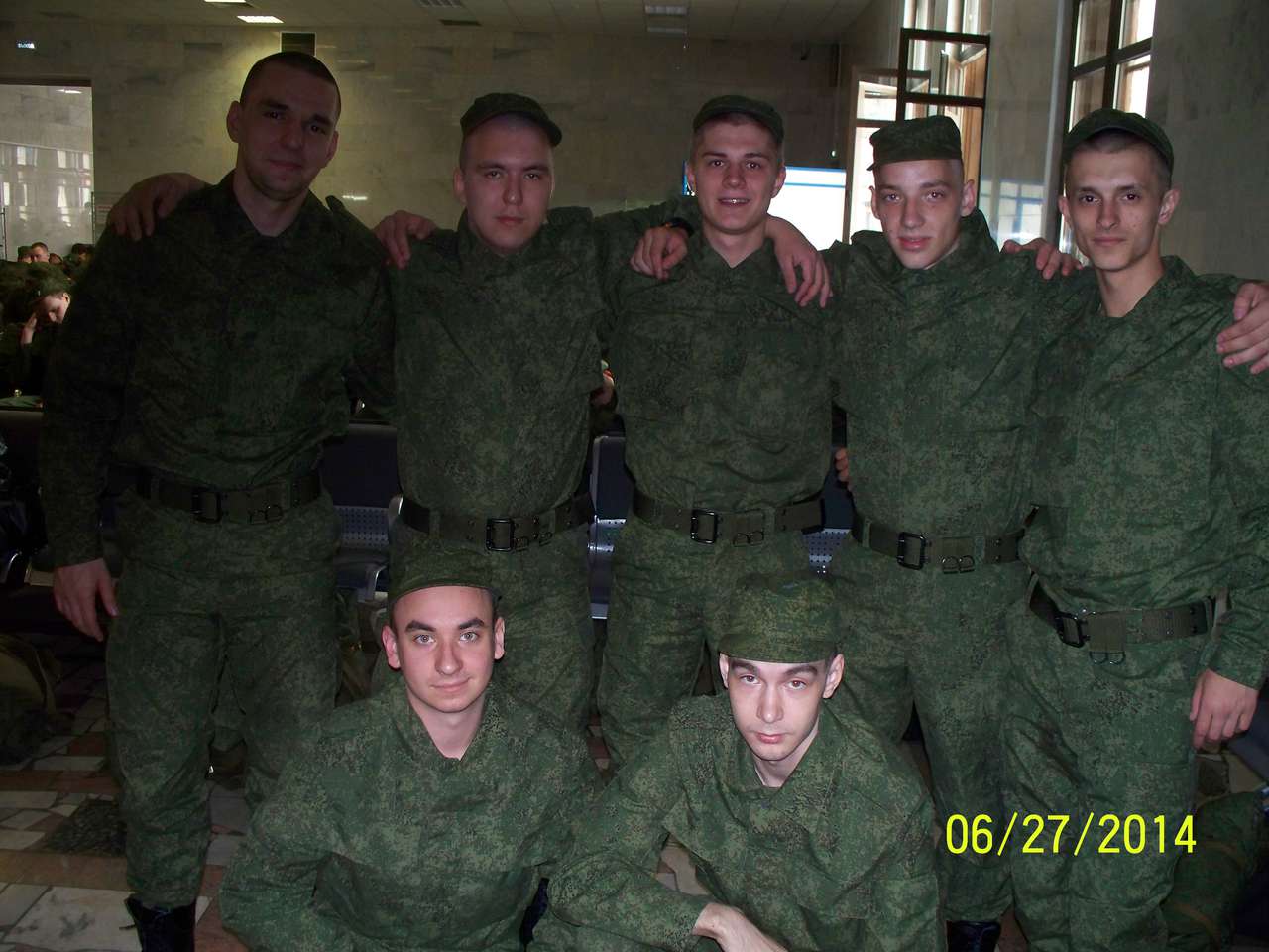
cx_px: 634
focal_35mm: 36
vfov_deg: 39.7
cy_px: 476
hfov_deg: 51.4
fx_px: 1320
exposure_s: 1/30
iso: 200
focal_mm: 7.54
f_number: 2.8
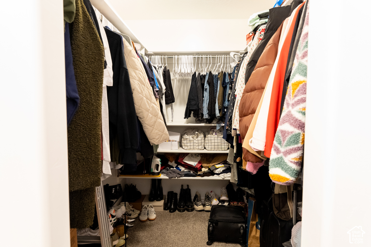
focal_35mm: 24
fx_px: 247
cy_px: 124
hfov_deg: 73.8
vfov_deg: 53.1
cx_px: 186
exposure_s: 1/13
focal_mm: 24
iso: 4000
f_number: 6.3
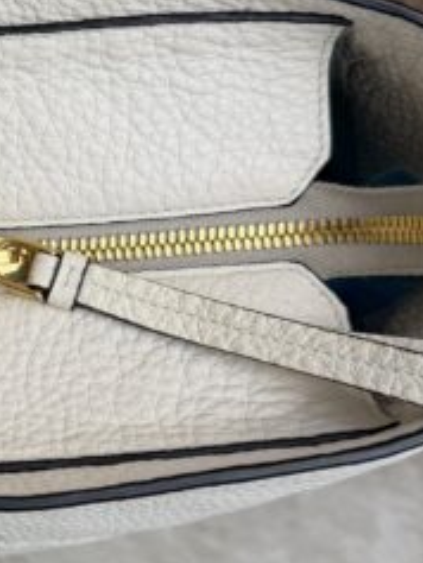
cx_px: -138
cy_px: 211
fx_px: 1319
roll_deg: +4.8
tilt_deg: -41.1
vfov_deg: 24.0
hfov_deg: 17.1
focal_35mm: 81
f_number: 1.78
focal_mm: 6.76
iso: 64
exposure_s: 1/232
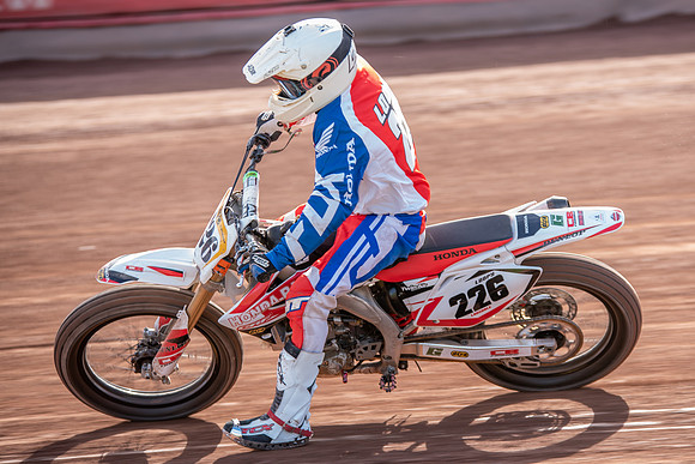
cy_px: 221
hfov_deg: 11.2
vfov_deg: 7.5
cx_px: 426
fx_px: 3554
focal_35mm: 184
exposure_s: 1/250
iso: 160
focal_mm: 150
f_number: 3.2
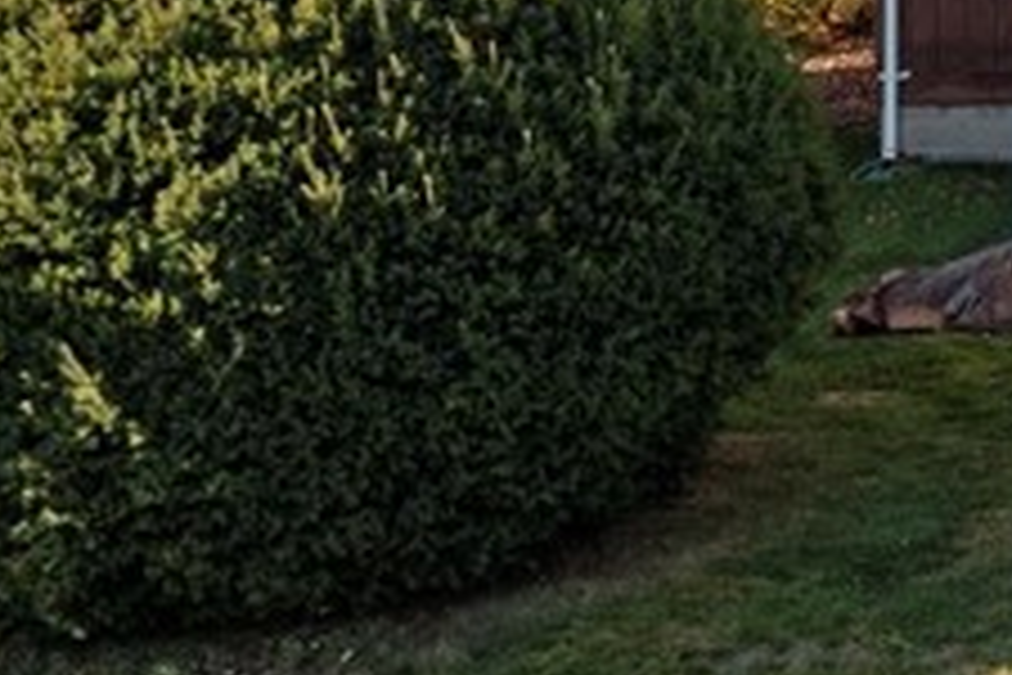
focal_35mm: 135
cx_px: 1921
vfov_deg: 10.0
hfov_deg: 13.4
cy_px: -209
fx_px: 3795
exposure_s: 1/120
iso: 100
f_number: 4.5
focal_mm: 10.26
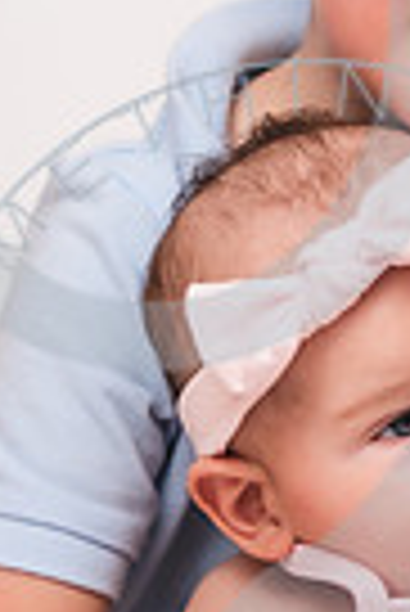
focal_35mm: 185
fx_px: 3152
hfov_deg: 7.4
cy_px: 135
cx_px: 518
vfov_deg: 11.1
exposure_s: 1/200
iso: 100
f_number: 3.5
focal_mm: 56
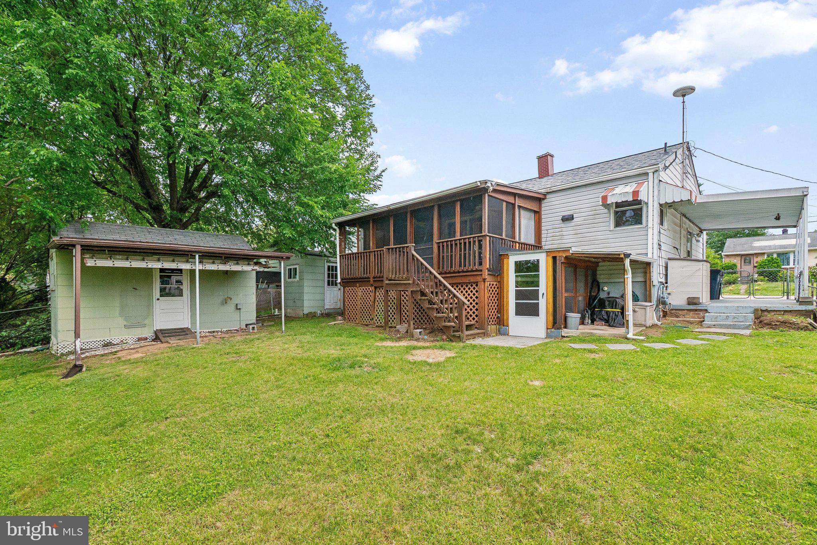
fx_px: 340
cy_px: 272
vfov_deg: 77.3
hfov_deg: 100.4
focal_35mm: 15
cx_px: 408
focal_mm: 10
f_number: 8
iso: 400
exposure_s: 1/640
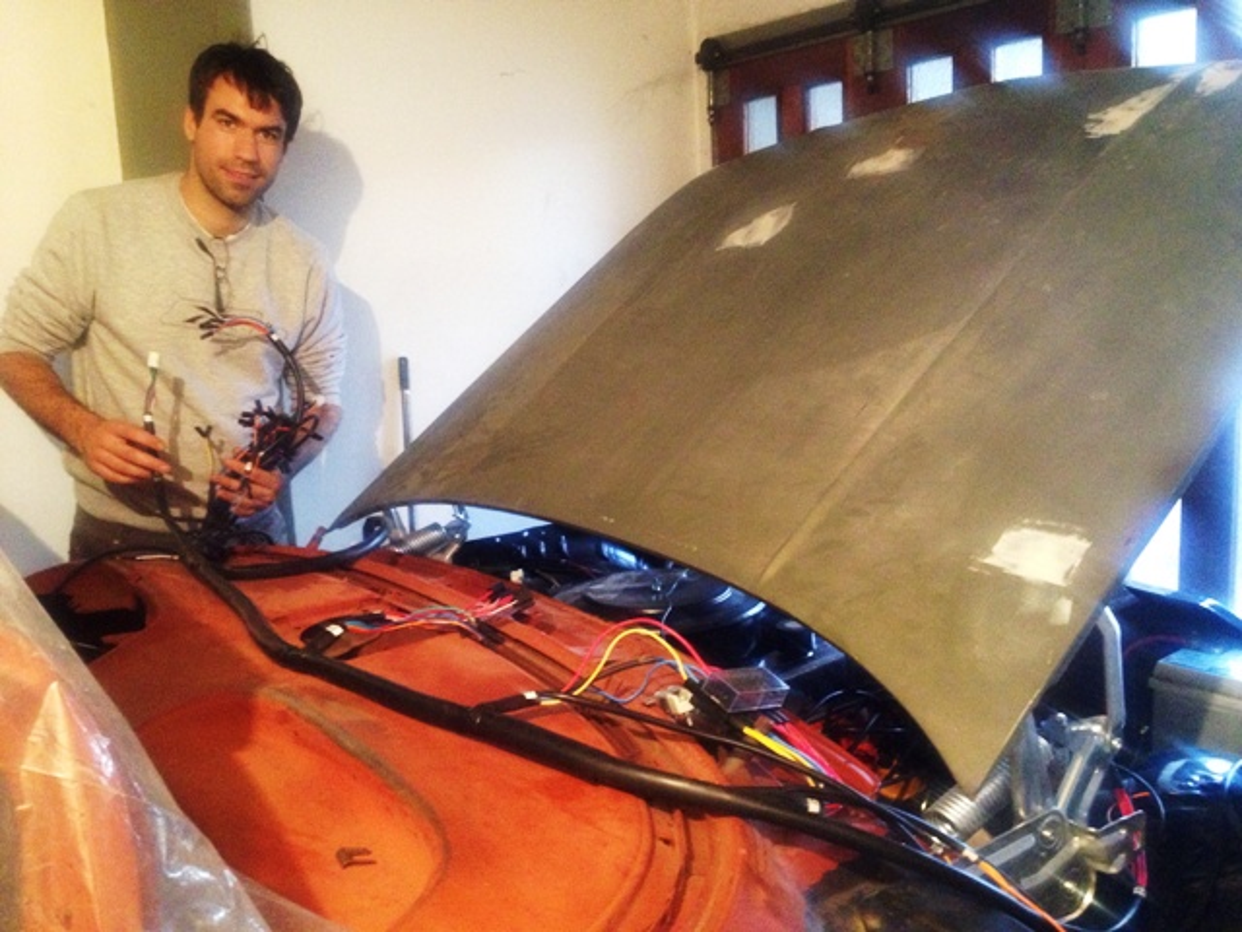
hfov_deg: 52.6
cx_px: 621
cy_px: 466
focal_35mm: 35
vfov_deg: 40.7
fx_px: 1256
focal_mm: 4.28
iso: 500
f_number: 2.4
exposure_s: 1/15
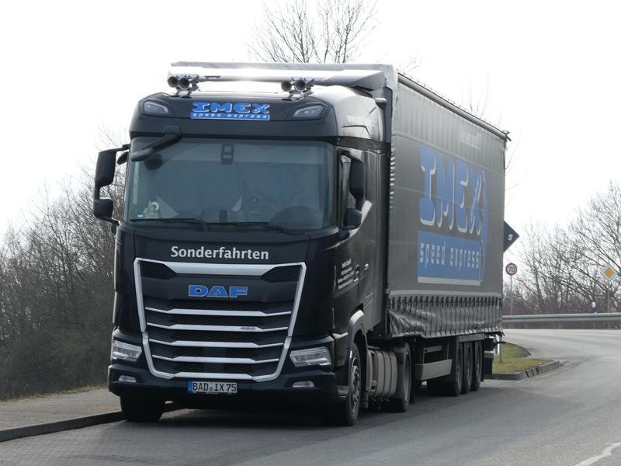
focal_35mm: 160
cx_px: 310
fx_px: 2870
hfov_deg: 12.3
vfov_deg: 9.3
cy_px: 233
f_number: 5.5
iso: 80
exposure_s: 1/125
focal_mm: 28.7
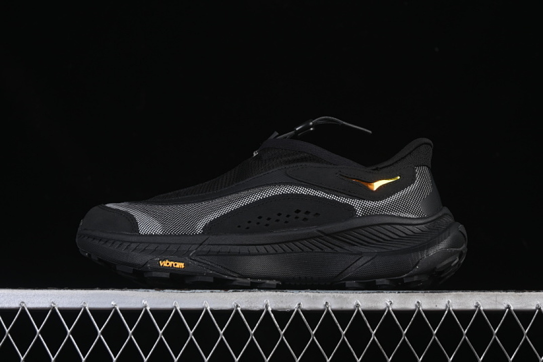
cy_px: 181
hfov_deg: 27.0
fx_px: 1131
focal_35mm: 75
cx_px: 272
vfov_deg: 18.2
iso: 160
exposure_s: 1/125
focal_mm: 50
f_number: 7.1
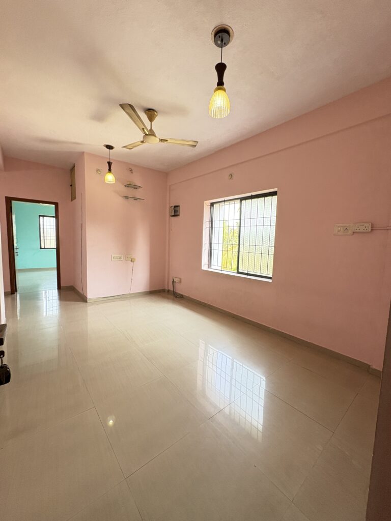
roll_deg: -1.6
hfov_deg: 85.7
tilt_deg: -5.0
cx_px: 196
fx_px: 211
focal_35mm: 14
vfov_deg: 102.1
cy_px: 260
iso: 250
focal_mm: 2.22
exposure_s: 1/100
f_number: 2.2
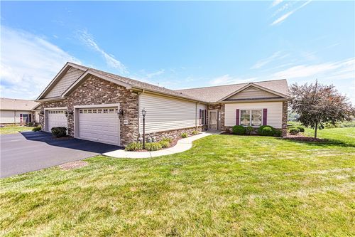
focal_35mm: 14
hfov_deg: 104.3
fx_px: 138
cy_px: 118
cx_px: 178
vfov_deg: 81.2
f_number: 8
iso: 100
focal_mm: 14
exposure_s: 1/125
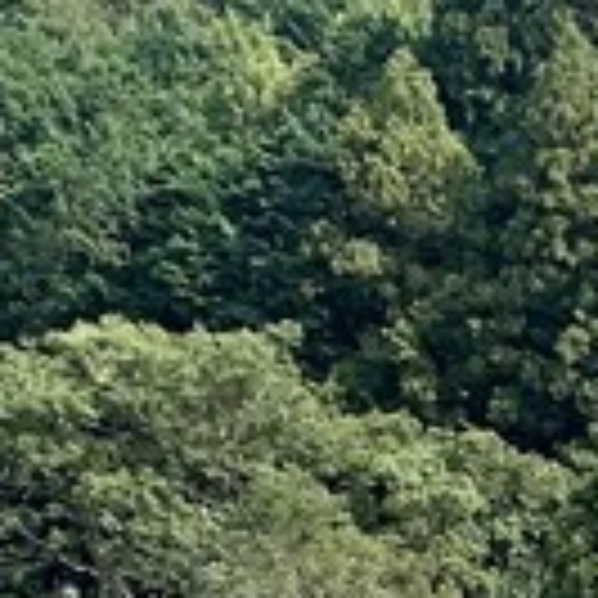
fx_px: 4065
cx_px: 1628
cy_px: 1785
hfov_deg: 7.6
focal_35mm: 208
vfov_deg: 7.4
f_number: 1.8
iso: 25
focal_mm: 4.25
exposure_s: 1/1560
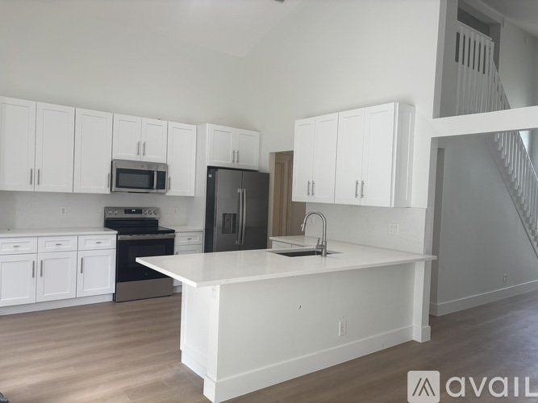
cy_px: 202
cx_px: 269
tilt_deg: -1.9
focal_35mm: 26
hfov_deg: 67.3
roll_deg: -2.3
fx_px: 404
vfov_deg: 53.0
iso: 80
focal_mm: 5.96
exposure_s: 1/120
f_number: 1.6
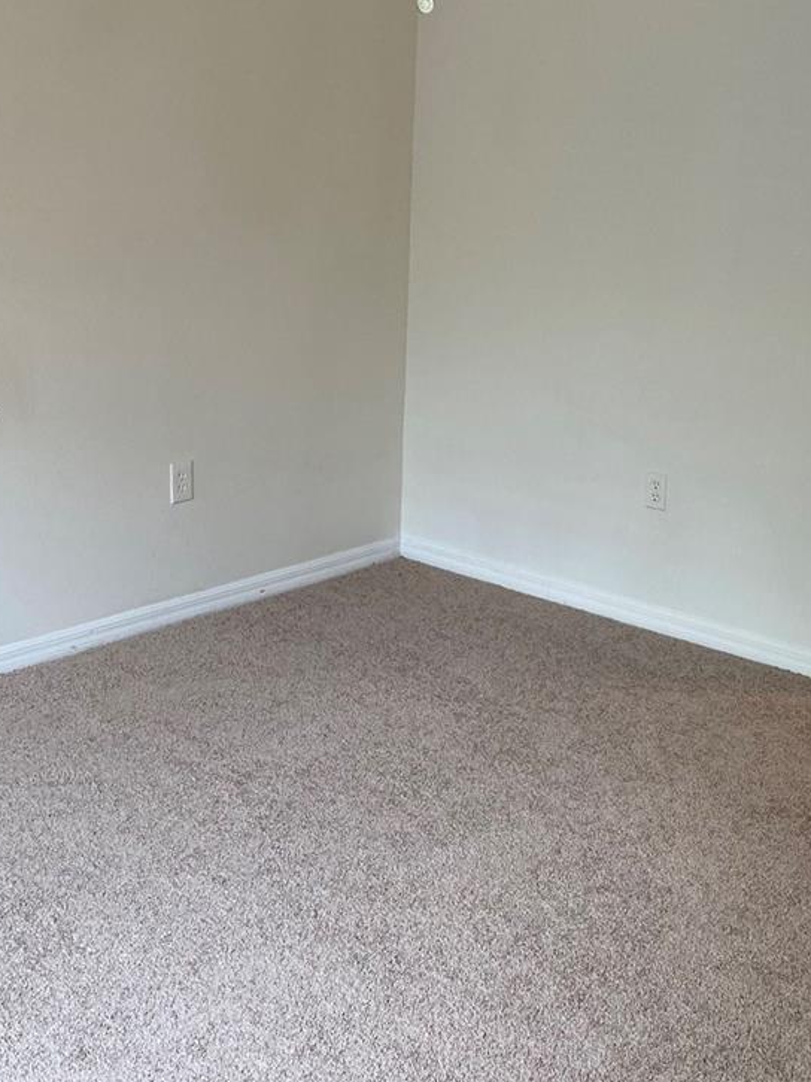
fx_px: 1344
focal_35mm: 43
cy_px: 414
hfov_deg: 33.6
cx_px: 388
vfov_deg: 43.6
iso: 125
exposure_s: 1/121
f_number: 1.8
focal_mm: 4.25
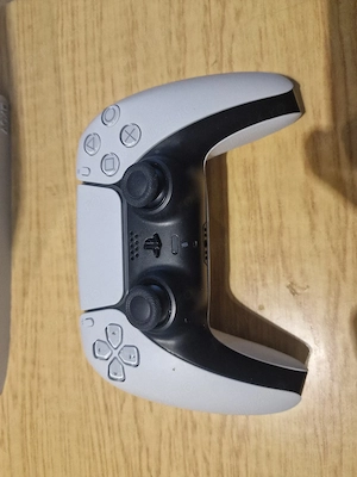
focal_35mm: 23
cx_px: 178
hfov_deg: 58.9
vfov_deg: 73.9
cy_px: 238
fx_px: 316
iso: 80
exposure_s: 1/120
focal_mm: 6.4
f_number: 1.8
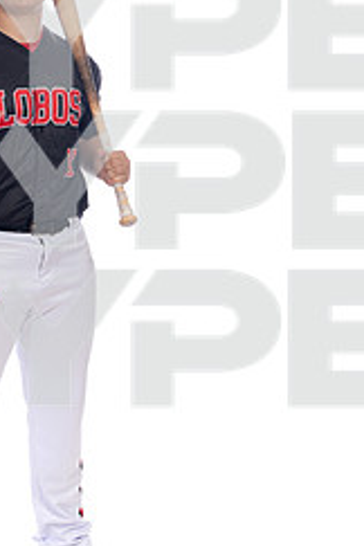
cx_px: 110
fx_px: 1881
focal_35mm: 124
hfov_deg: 11.0
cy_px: 182
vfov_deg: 16.5
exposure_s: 1/250
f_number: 7.1
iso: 800
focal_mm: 67
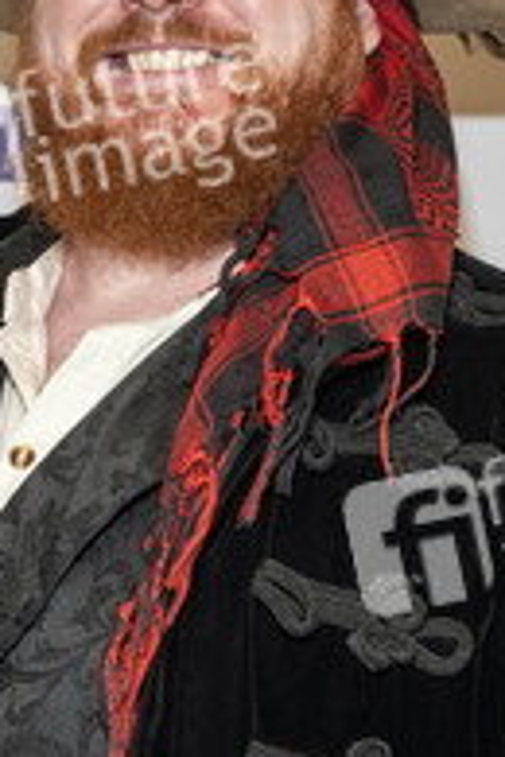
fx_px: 2546
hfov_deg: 11.3
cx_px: 190
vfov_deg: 16.9
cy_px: 330
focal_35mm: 121
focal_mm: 59
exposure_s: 1/200
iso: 800
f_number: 5.6
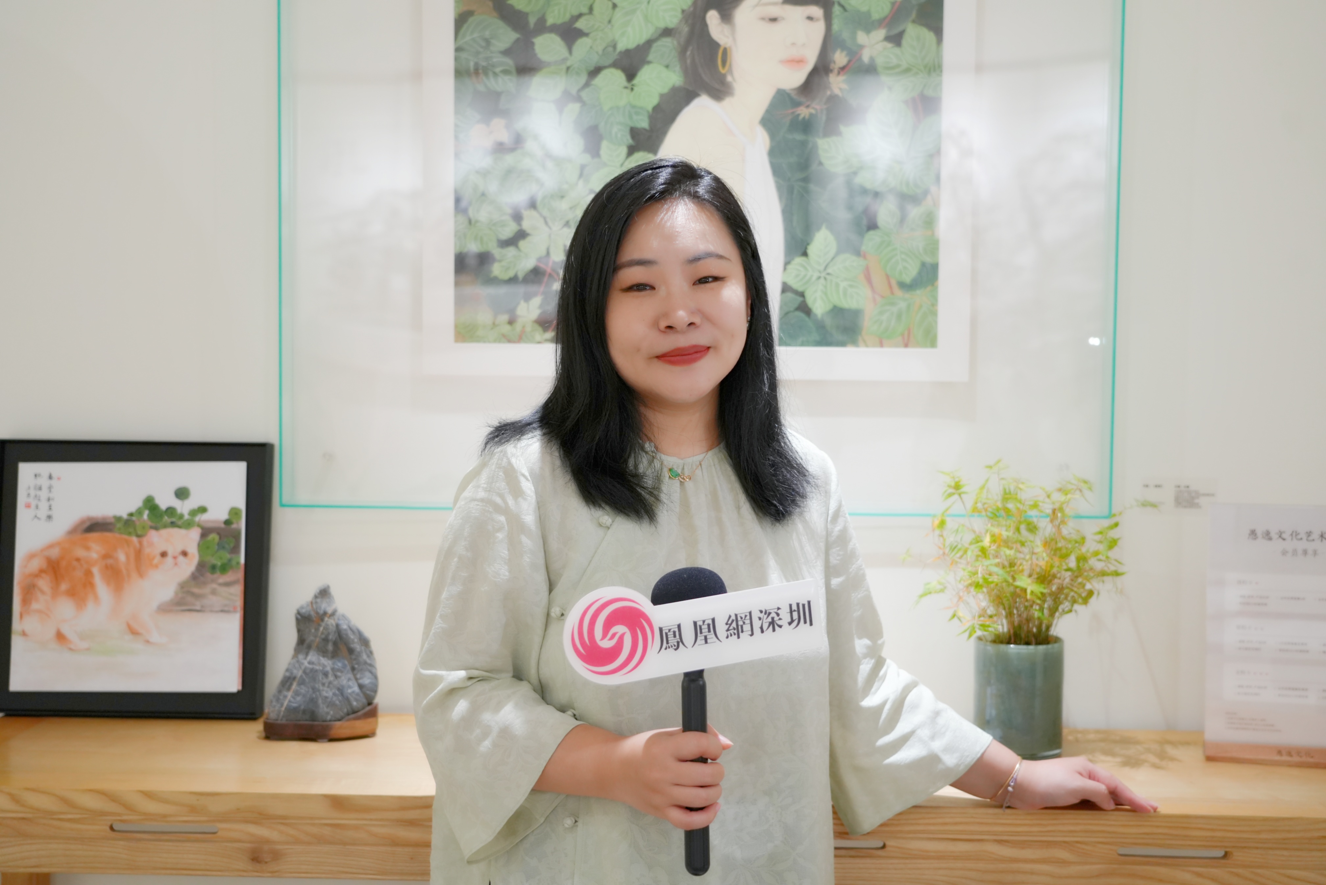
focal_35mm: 45
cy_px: 442
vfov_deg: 29.9
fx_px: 1658
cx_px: 663
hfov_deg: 43.6
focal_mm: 45
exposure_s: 1/125
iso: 1600
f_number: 4
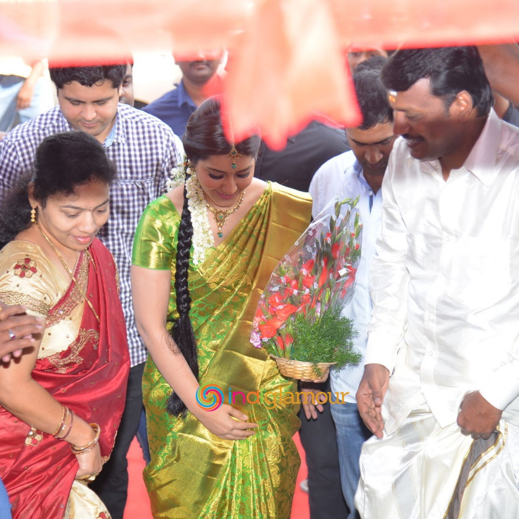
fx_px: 1696
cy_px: 258
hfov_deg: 17.4
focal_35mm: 100
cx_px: 272
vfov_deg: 17.4
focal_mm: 78
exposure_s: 1/125
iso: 200
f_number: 4
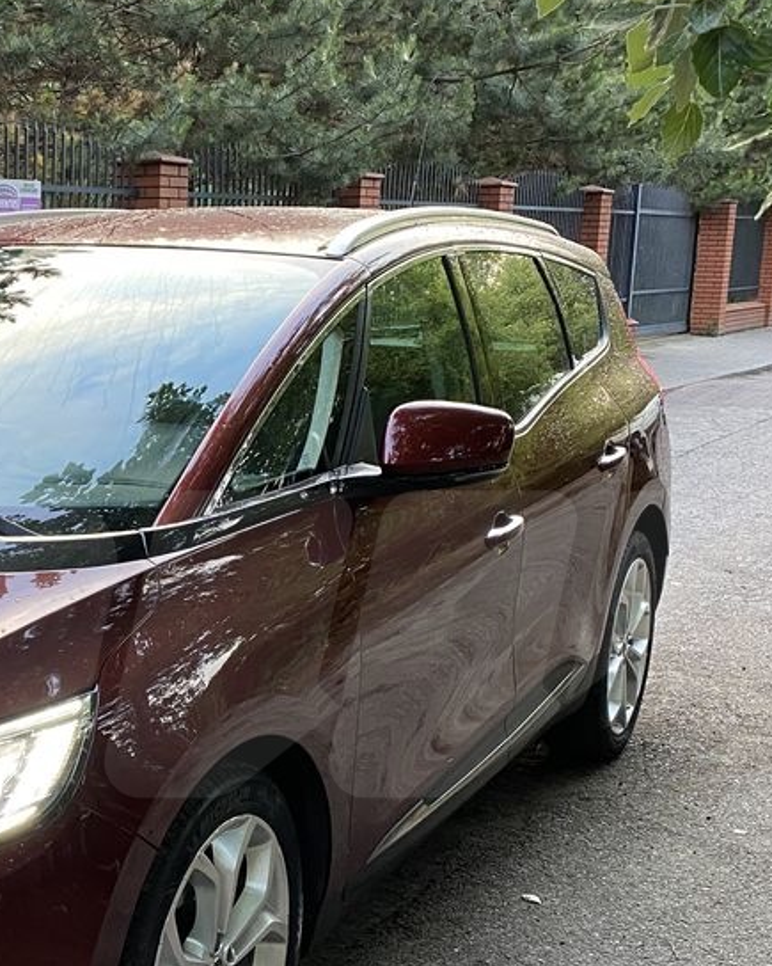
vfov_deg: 33.4
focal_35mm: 56
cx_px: -27
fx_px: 1600
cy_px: 606
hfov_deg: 25.6
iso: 125
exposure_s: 1/66
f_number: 1.8
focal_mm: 4.25
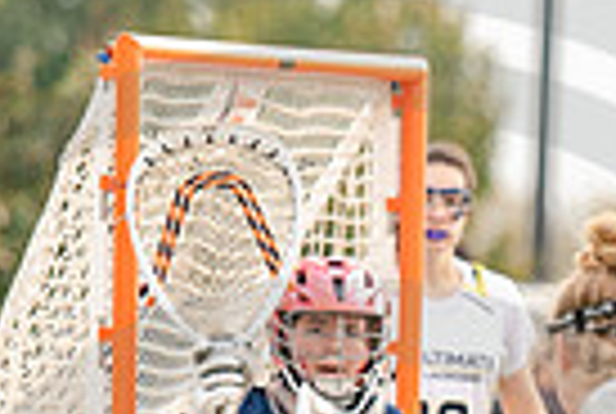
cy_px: 789
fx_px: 18674
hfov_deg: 1.9
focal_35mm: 1089
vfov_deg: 1.3
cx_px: 675
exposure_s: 1/1250
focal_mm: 160
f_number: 2.8
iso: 280
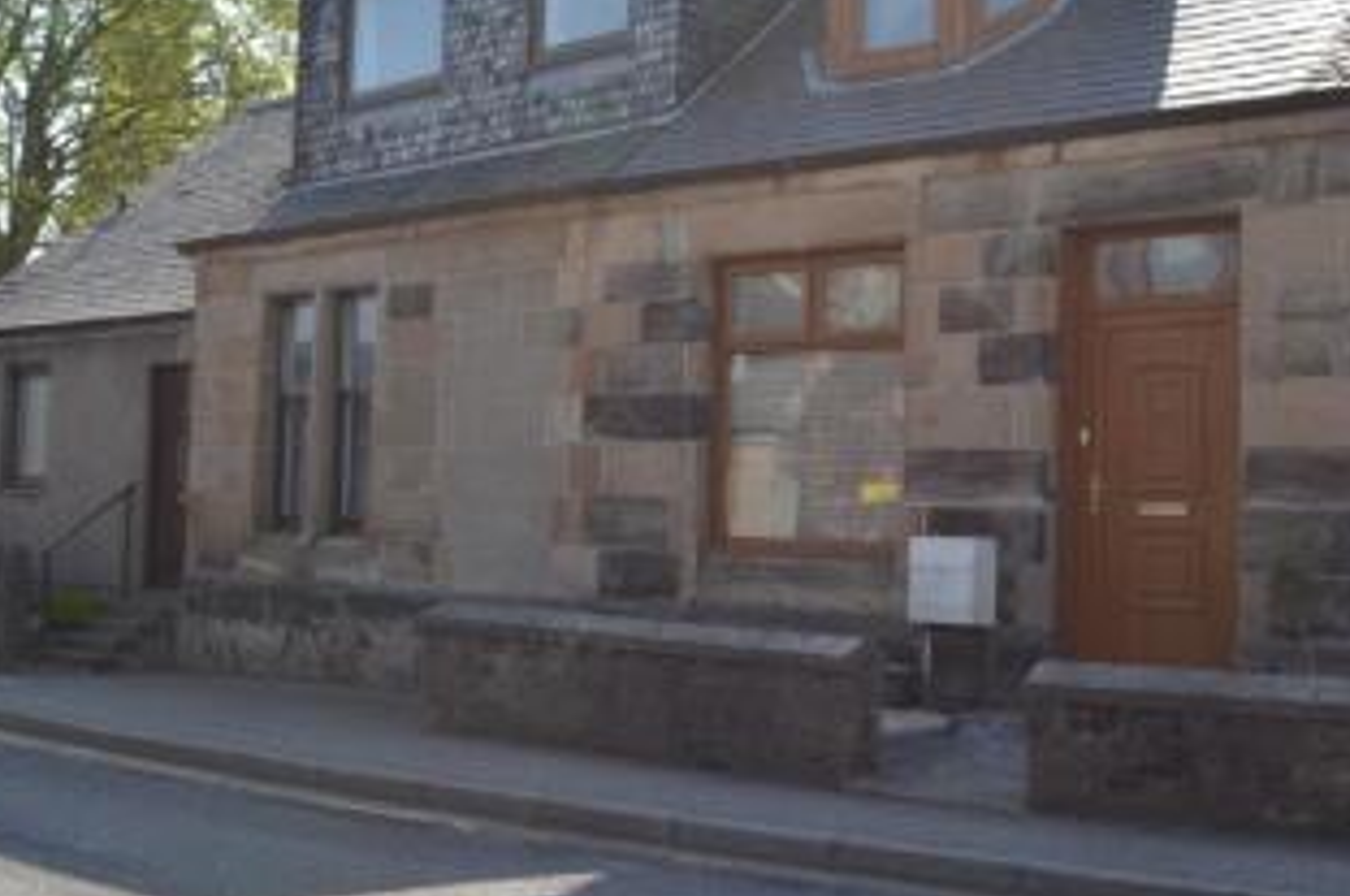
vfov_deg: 24.5
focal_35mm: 55
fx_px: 2059
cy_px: 370
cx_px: 446
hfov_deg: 35.9
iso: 140
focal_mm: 24
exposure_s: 1/250
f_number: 8
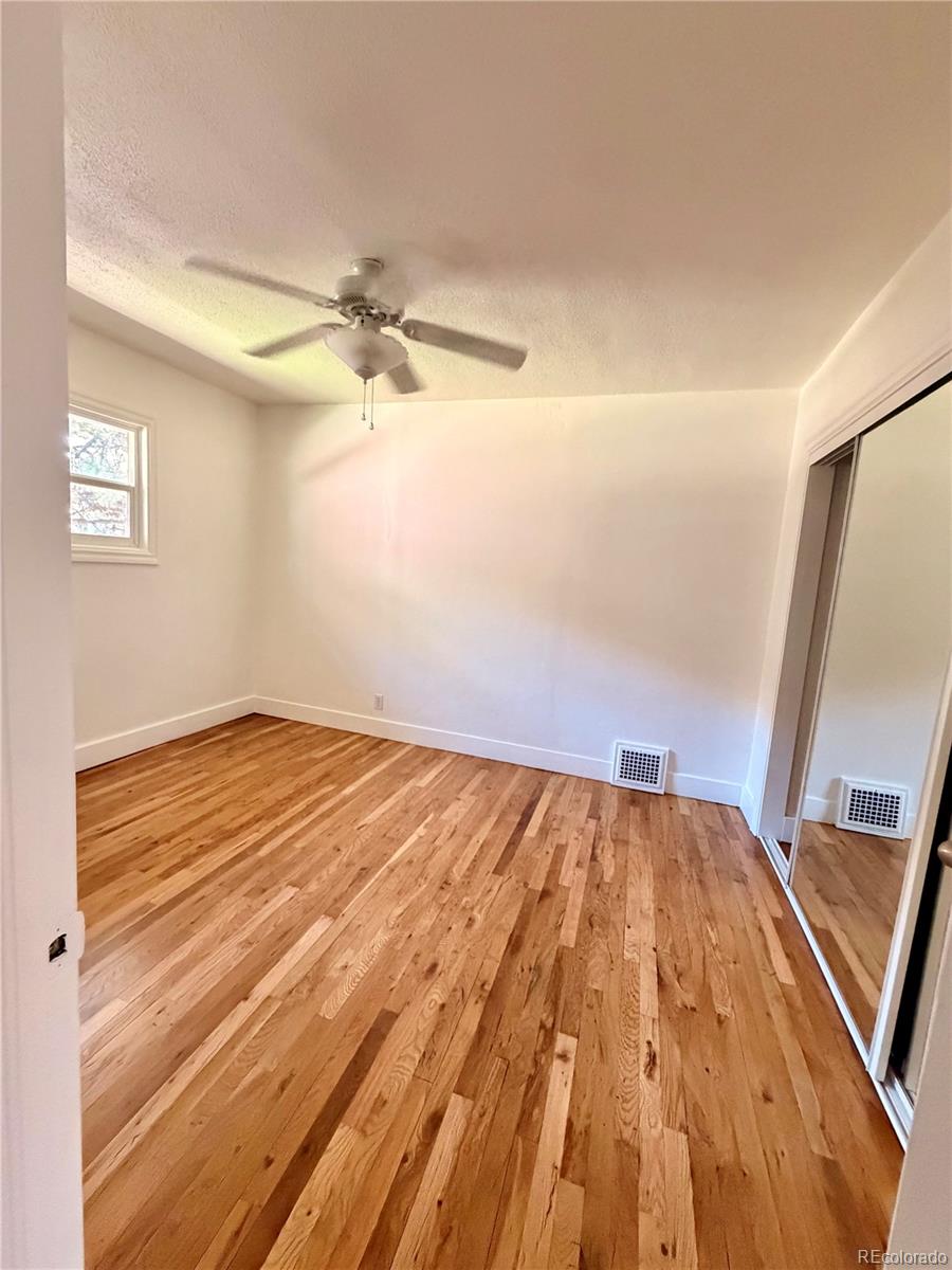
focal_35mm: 14
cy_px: 635
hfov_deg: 85.7
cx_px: 476
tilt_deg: -7.5
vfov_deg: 102.1
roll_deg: -3.8
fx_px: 513
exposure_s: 1/60
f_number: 2.2
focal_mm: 2.22
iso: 1000
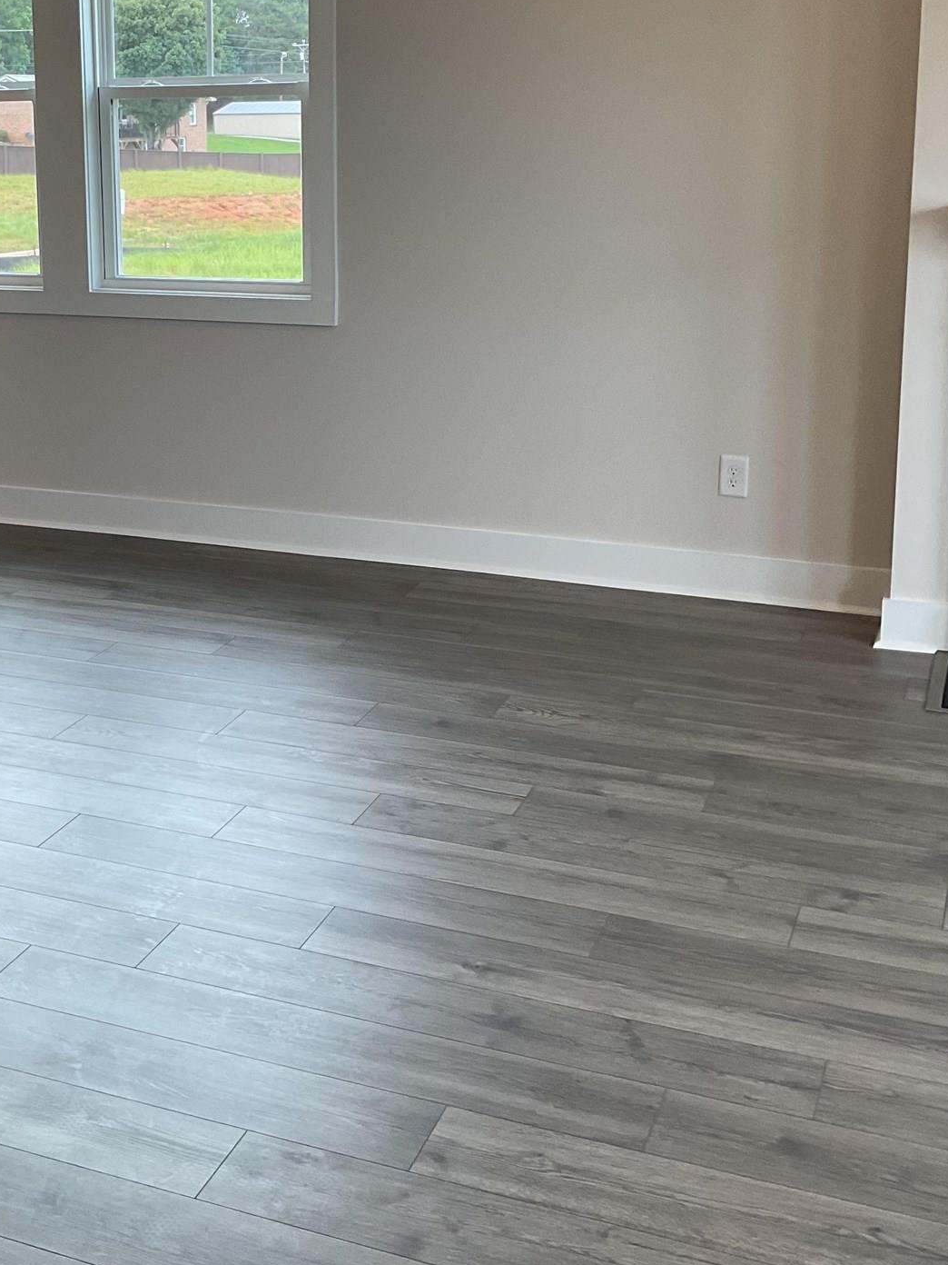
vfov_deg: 39.1
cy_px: 410
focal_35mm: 48
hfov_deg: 29.6
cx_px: 191
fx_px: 1753
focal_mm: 3
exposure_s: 1/120
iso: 50
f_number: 1.8
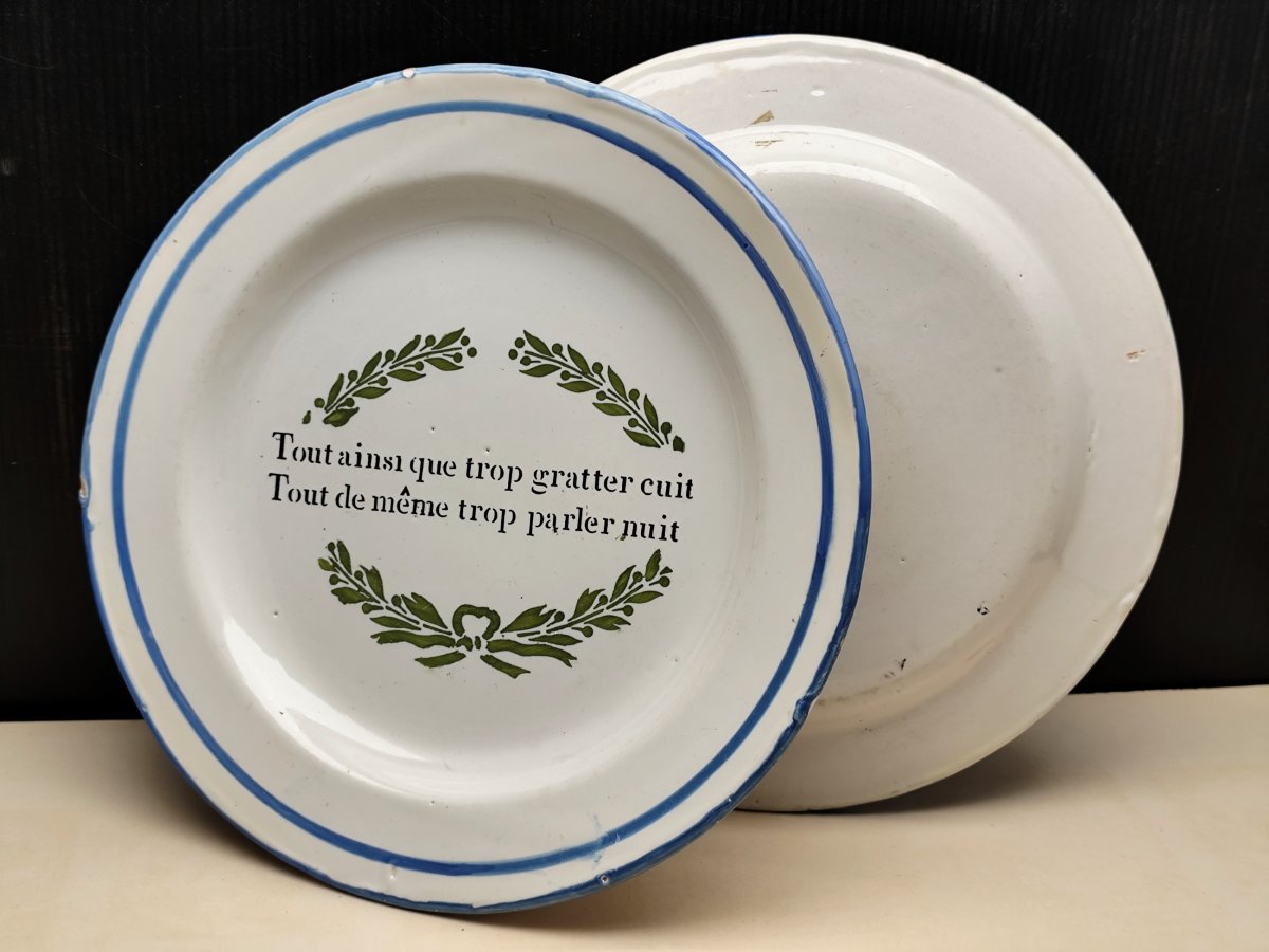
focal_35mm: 46
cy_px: 476
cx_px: 634
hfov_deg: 41.2
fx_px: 1686
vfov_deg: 31.5
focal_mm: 6.14
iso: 100
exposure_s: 1/50
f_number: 1.65
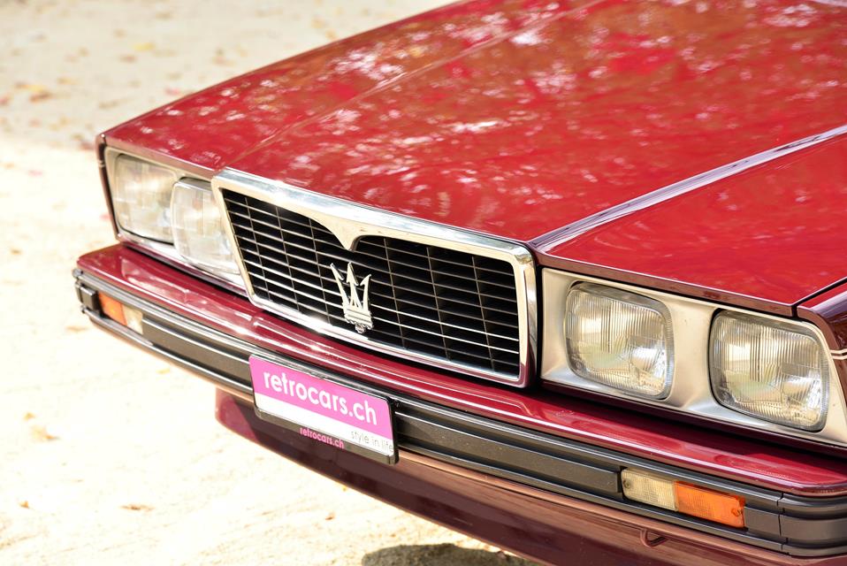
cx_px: 424
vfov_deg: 11.4
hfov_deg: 17.1
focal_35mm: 120
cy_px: 283
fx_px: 2825
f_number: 6.3
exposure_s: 1/100
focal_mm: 120
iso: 200
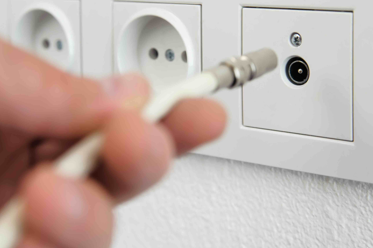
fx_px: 932
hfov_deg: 22.6
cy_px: 97
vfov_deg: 15.2
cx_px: 181
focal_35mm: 90
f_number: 5.6
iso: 1000
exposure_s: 1/60
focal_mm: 72
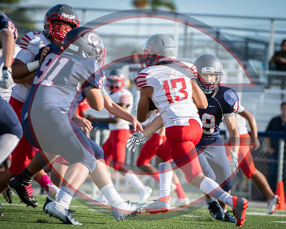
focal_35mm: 413
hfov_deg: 4.7
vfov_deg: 3.7
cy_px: 112
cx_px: 144
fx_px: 3492
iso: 90
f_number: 4
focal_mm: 260
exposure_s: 1/1000
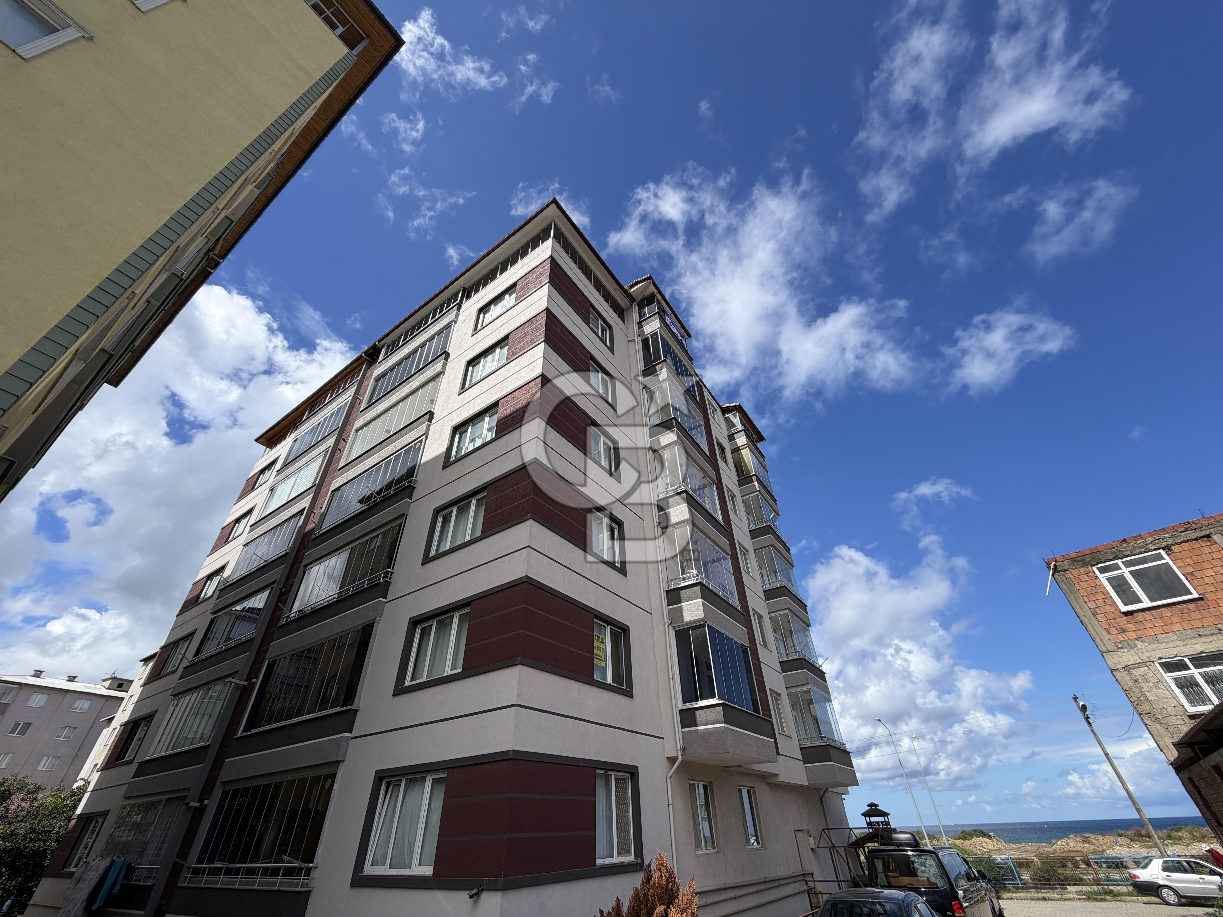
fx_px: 495
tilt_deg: +37.9
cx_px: 612
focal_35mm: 14
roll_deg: +2.8
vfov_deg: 85.7
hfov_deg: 102.1
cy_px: 458
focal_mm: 2.22
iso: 20
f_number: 2.2
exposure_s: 1/876
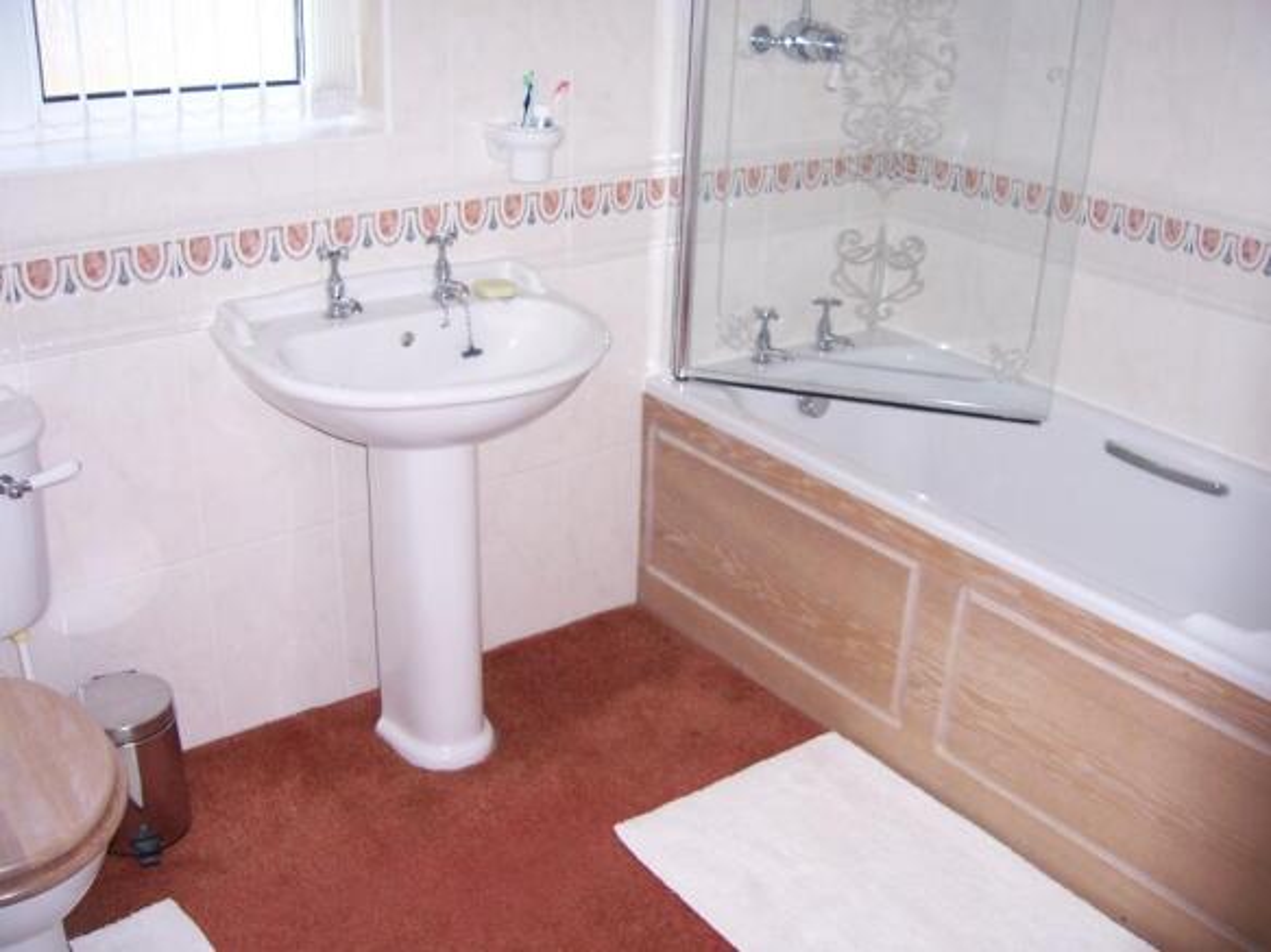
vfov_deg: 39.6
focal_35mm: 36
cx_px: 636
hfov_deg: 51.4
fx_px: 1322
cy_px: 476
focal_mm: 6
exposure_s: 1/60
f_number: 3
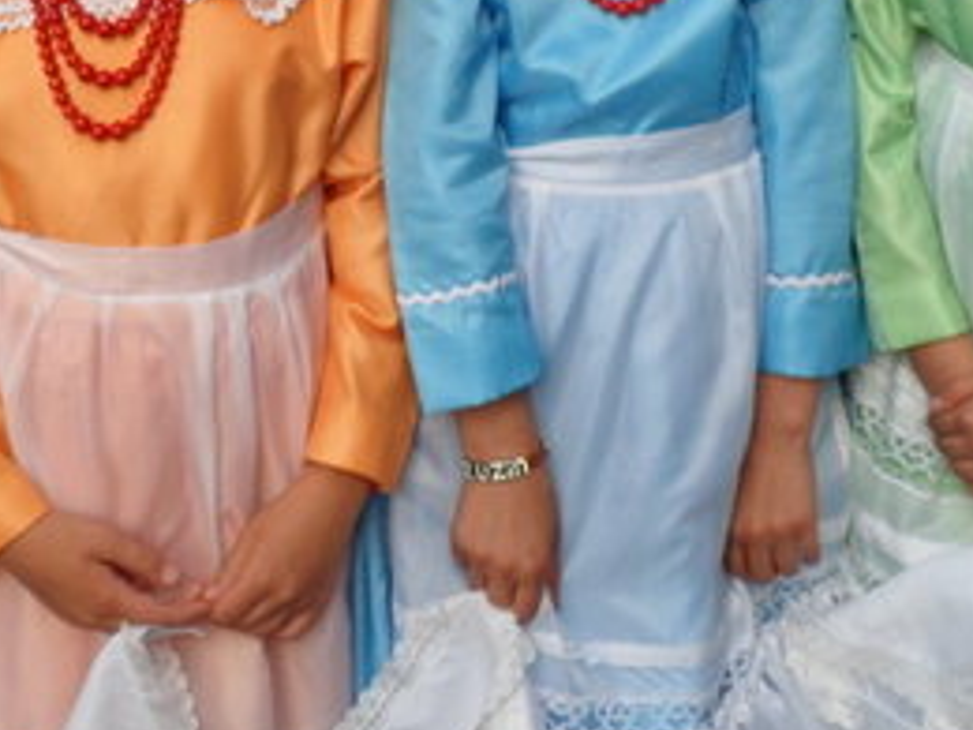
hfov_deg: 22.9
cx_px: 348
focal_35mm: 85
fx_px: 2389
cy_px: -71
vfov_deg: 16.8
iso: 80
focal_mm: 5.7
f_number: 3.7
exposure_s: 1/125
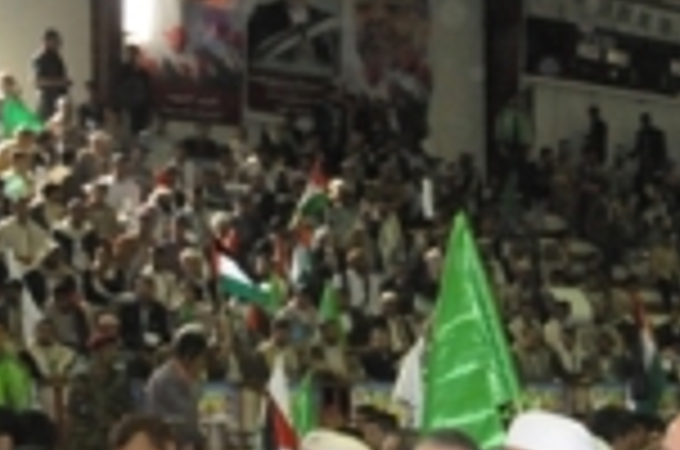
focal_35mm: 81
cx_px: 887
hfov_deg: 22.4
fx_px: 1527
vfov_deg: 16.1
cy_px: 536
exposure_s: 1/50
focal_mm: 18
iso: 3200
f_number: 14
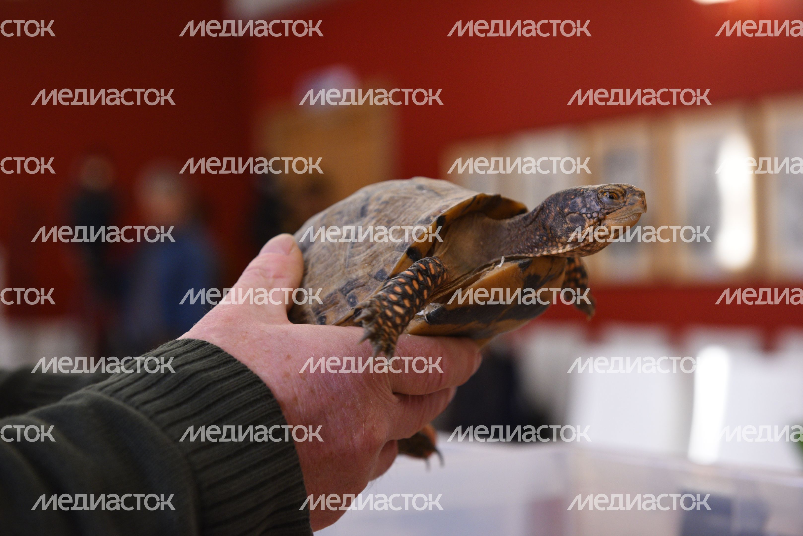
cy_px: 268
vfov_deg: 19.5
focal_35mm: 70
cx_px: 402
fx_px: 1562
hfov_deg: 28.8
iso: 1600
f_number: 5
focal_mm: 70
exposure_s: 1/125
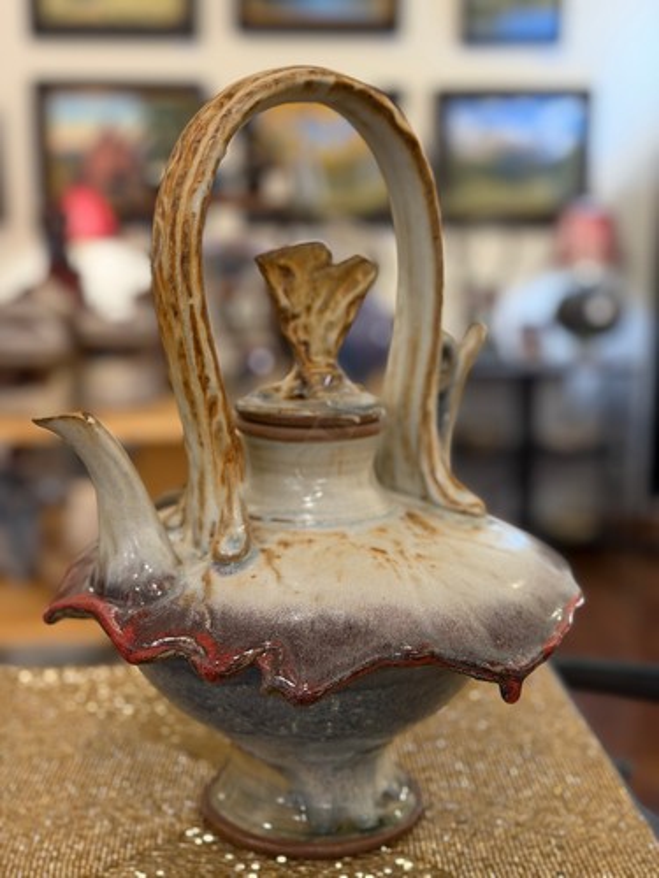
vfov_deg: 39.7
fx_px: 1218
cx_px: 330
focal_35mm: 48
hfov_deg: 30.3
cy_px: 439
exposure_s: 1/60
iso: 160
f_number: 1.78
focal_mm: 6.76
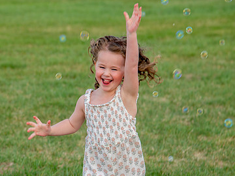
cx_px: 81
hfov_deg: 9.5
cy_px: 128
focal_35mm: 209
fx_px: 1419
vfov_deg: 7.1
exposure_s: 1/250
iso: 200
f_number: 5
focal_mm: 120
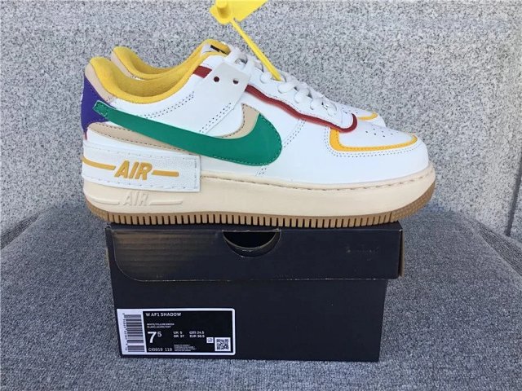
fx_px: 467
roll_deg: -0.3
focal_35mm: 31
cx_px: 261
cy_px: 196
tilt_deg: -20.2
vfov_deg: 45.4
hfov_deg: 58.4
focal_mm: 3.3
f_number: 2.4
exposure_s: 1/151
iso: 25
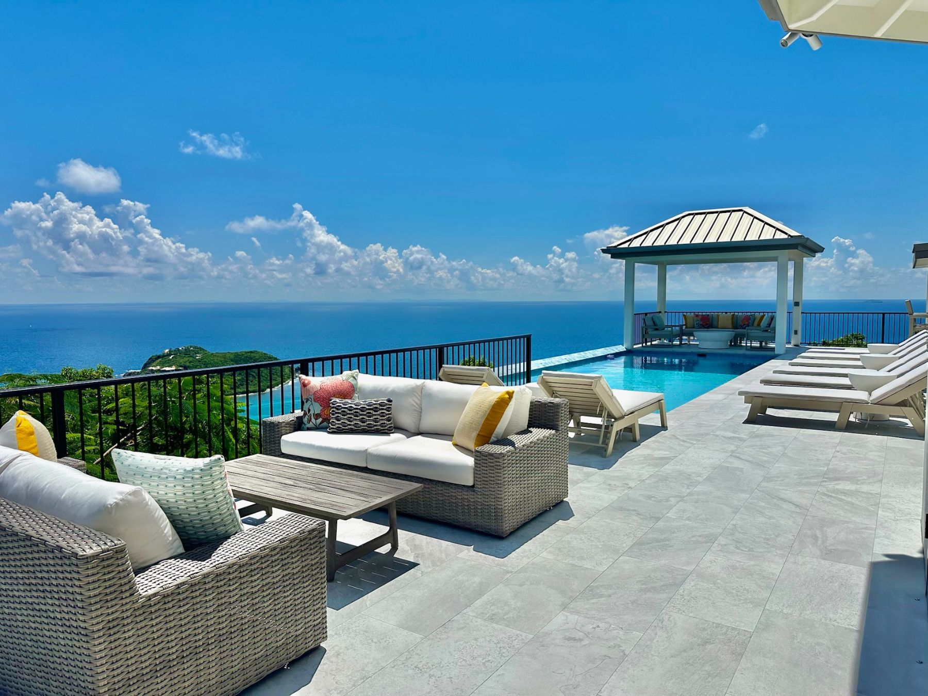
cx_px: 464
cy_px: 348
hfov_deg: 71.6
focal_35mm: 24
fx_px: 643
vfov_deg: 56.8
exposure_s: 1/15625
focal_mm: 6.86
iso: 80
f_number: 1.78
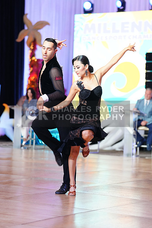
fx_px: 690
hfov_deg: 12.6
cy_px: 114
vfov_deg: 18.8
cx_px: 76
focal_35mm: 109
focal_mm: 109
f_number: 2.8
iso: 1600
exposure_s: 1/320
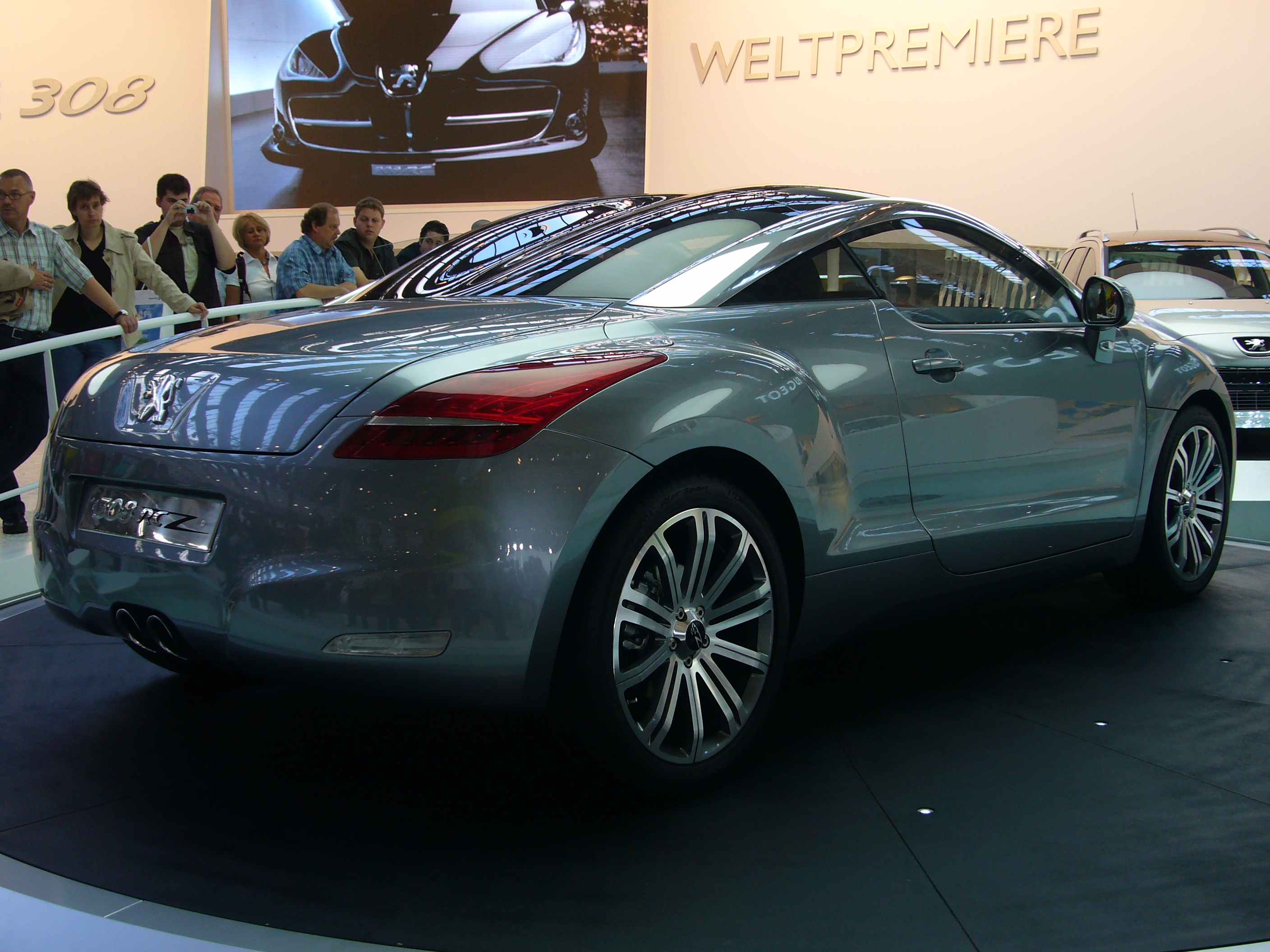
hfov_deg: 44.8
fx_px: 1541
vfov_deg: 34.3
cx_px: 635
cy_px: 476
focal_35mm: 42
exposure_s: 1/50
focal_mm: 6.9
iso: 80
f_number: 3.3
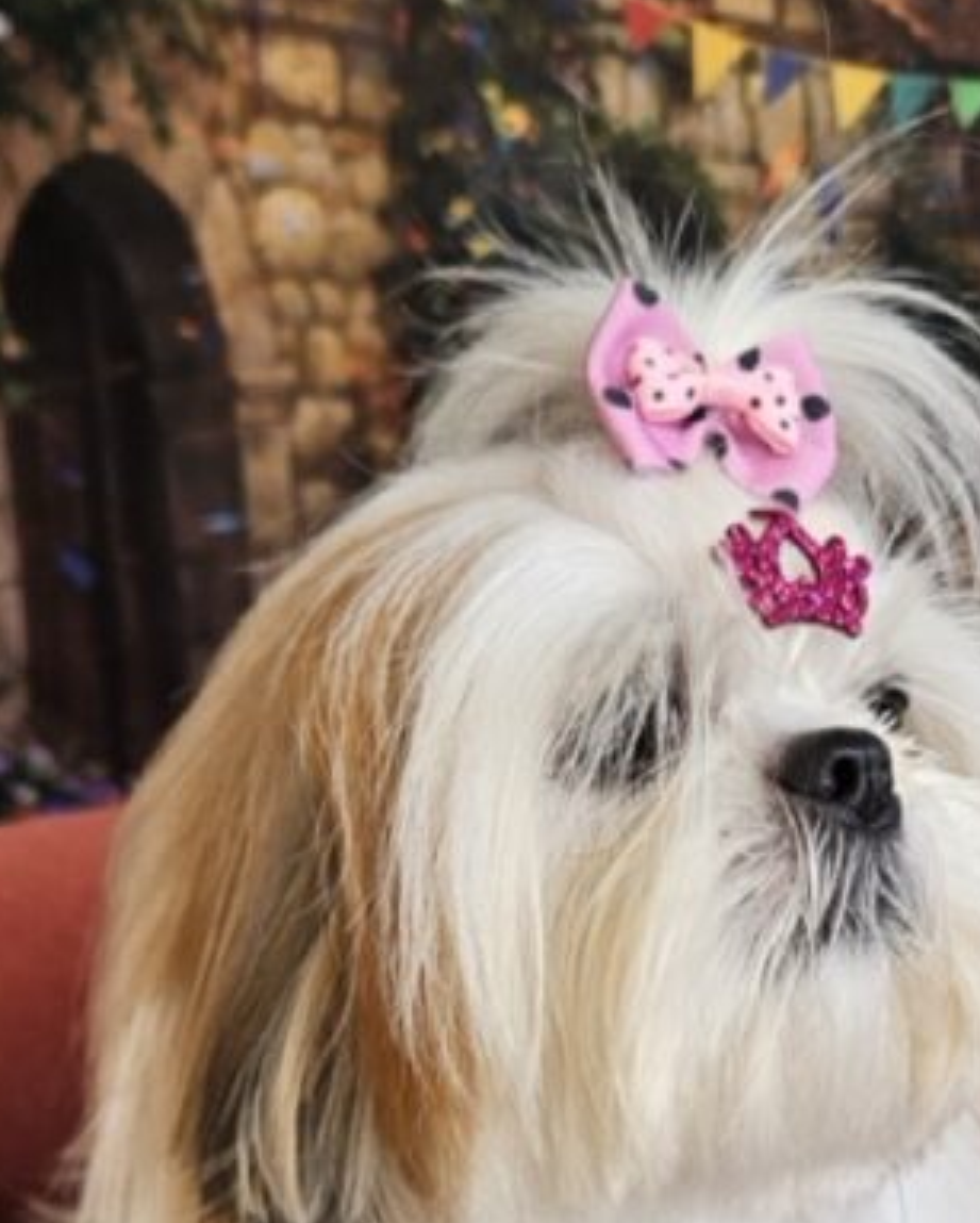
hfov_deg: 25.2
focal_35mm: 60
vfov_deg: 30.6
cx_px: 693
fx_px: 2173
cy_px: 980
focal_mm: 5.4
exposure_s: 1/149
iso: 50
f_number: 1.8
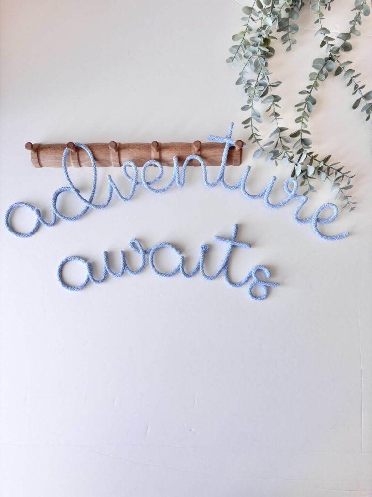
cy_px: 248
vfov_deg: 67.3
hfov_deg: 53.1
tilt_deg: -80.3
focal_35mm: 26
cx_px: 186
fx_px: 373
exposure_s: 1/151
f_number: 1.6
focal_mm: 5.96
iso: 40
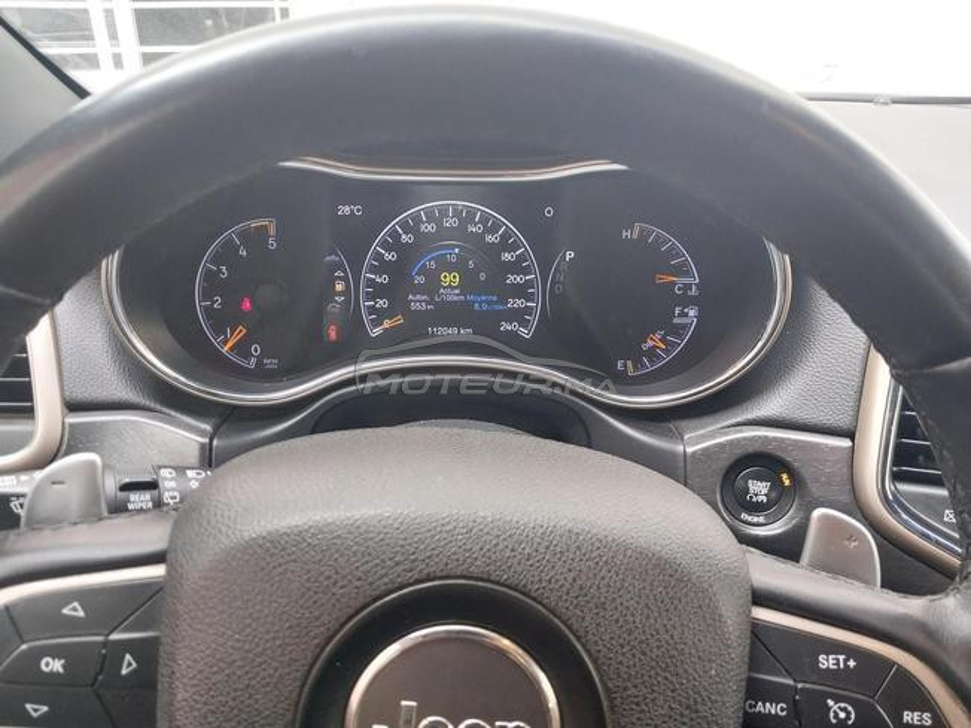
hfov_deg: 67.3
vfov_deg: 53.1
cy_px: 364
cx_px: 486
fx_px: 729
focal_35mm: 26
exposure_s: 1/50
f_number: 1.8
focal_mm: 4
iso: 125
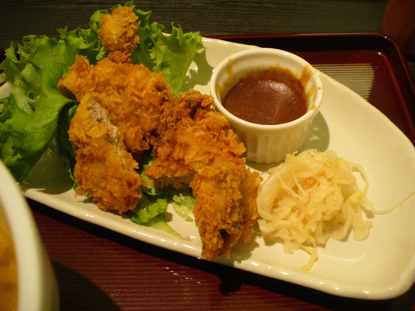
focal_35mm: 37
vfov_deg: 38.7
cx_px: 208
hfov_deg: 50.1
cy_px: 156
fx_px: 444
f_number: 2.8
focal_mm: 6.1
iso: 400
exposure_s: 1/80
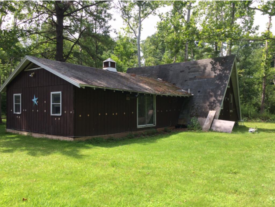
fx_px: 230
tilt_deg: -0.5
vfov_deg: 48.3
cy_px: 104
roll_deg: +0.0
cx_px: 138
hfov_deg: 61.6
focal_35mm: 29
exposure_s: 1/604
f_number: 2.2
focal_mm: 4.15
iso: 32
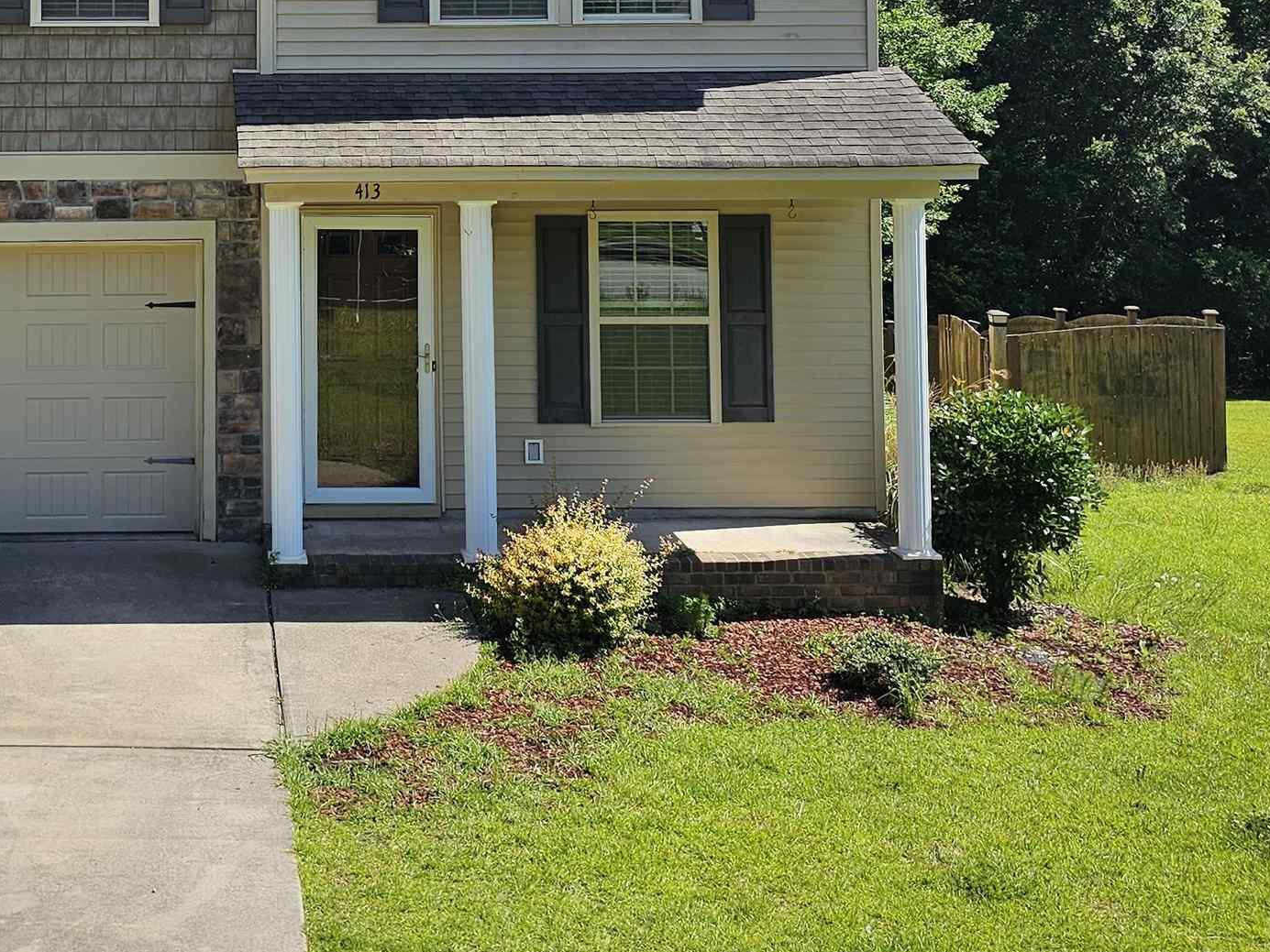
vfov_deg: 27.5
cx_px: 262
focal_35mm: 51
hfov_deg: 36.3
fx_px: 1871
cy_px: 86
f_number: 1.7
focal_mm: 6.3
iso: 10
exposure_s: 1/701
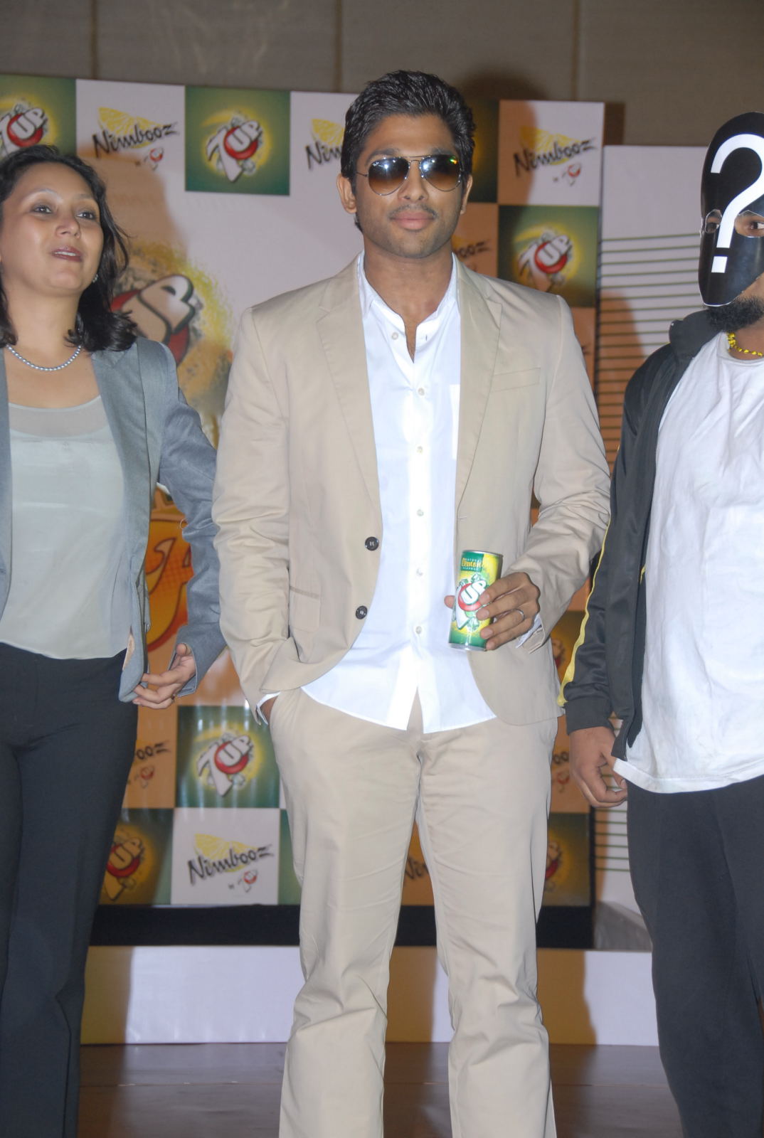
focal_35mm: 93
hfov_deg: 14.8
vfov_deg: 21.9
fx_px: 2946
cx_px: 382
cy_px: 569
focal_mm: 62
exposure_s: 1/125
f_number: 5.6
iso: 400
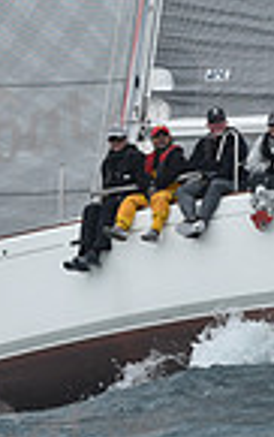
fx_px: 4455
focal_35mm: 374
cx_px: 331
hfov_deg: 3.5
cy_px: 264
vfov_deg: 5.6
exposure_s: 1/800
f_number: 7.1
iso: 250
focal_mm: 92
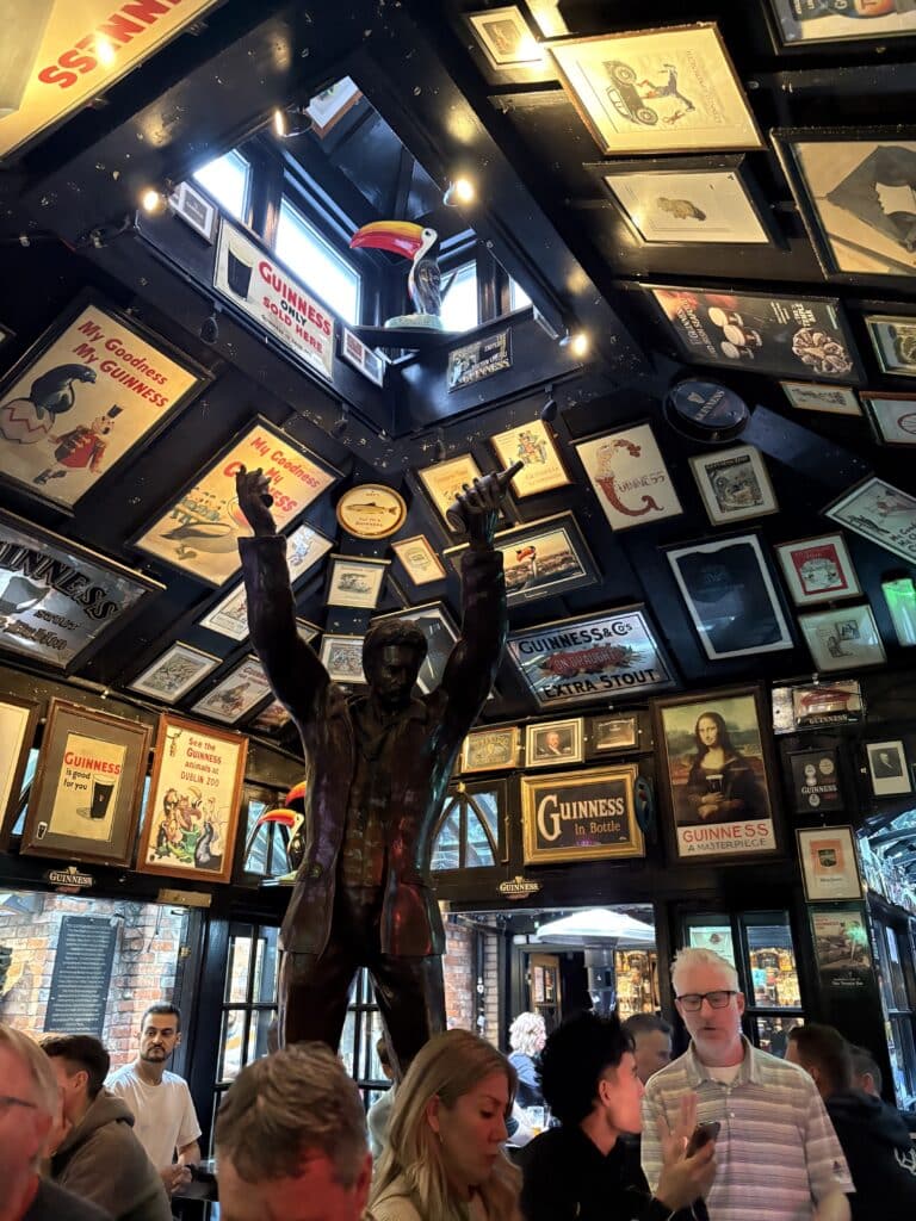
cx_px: 458
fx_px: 917
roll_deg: -0.4
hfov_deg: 53.1
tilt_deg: +23.6
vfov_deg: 67.3
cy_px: 610
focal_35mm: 26
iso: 500
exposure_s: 1/25
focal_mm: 5.96
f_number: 1.6
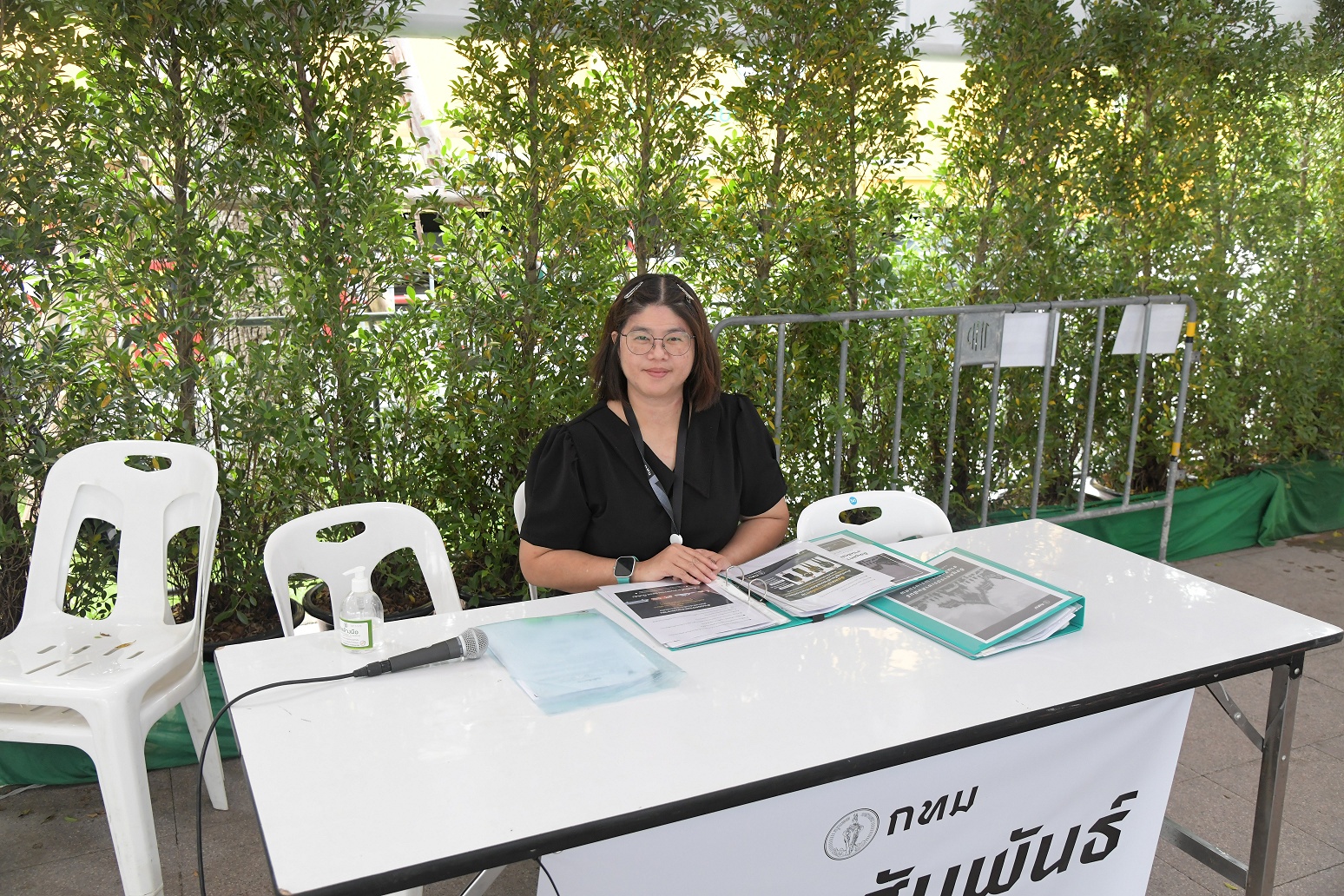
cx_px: 672
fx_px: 1157
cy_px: 448
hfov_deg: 60.3
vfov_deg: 42.3
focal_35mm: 31
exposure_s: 1/100
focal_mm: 31
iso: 2500
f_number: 5.6
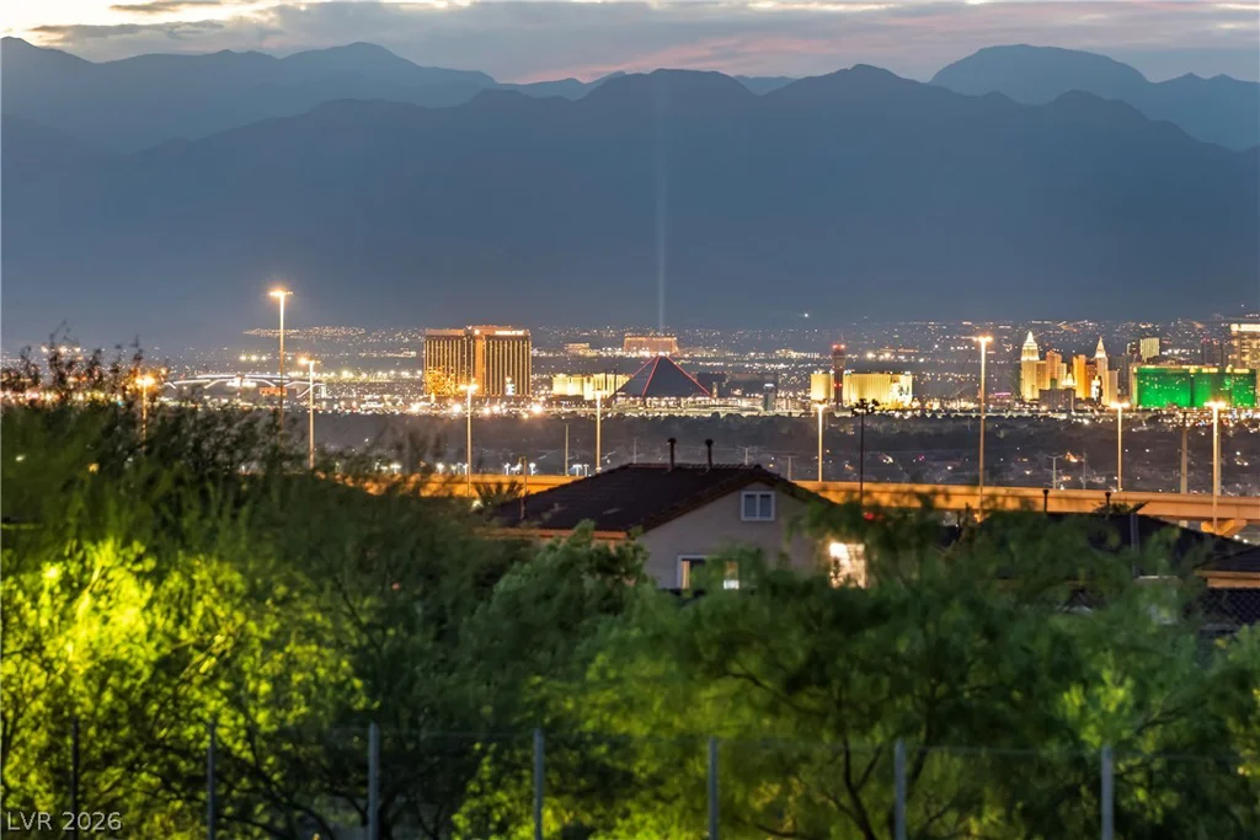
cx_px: 630
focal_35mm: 270
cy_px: 420
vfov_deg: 5.1
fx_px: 9451
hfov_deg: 7.6
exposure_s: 1/30
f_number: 4
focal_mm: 180
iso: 400
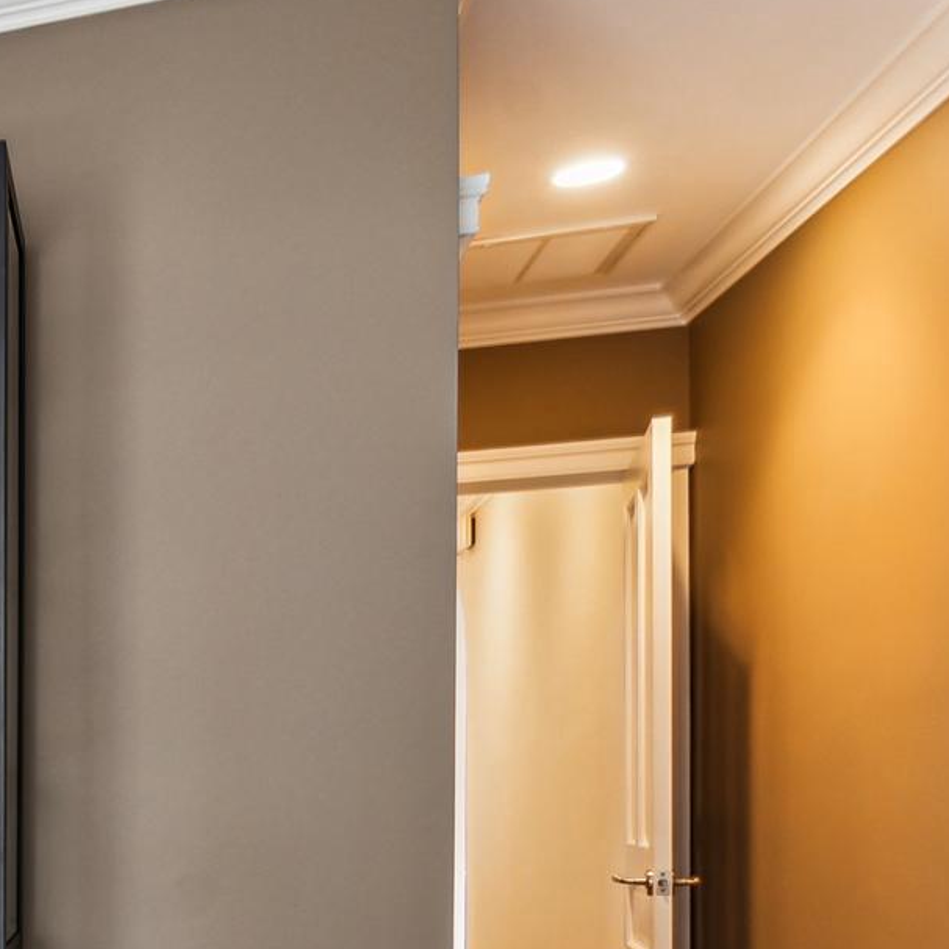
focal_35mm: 43
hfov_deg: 26.0
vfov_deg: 36.7
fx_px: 1334
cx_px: -544
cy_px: 856
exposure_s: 1
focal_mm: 10
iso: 200
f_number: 10
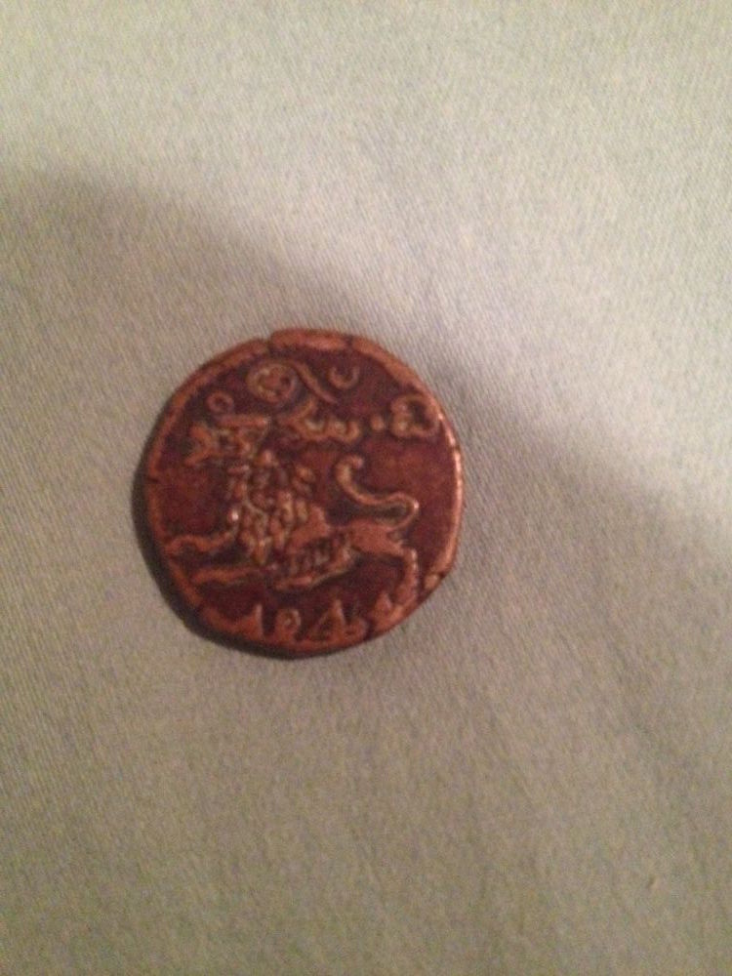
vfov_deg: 52.6
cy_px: 488
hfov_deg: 40.7
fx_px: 987
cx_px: 366
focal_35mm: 35
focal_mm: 4.28
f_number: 2.4
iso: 800
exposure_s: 1/15
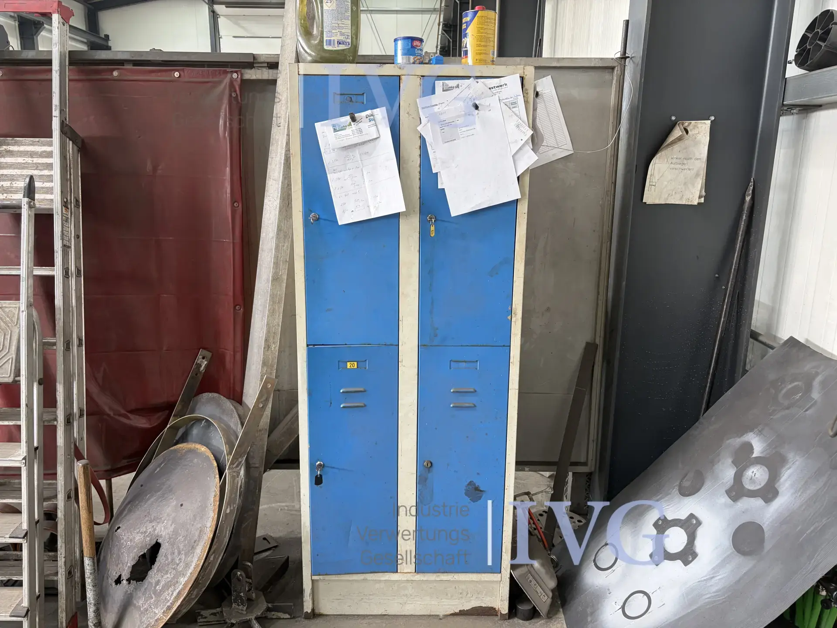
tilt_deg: -8.3
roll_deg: +1.6
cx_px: 418
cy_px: 314
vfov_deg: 53.1
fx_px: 629
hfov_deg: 67.3
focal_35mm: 26
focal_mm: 5.96
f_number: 1.6
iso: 125
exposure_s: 1/100
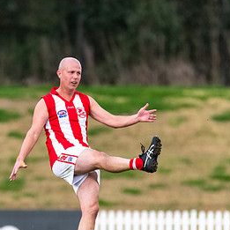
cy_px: 150
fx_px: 9314
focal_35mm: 1239
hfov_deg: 1.4
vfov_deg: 1.4
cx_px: 77
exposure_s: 1/1600
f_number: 6.3
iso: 4000
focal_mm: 600
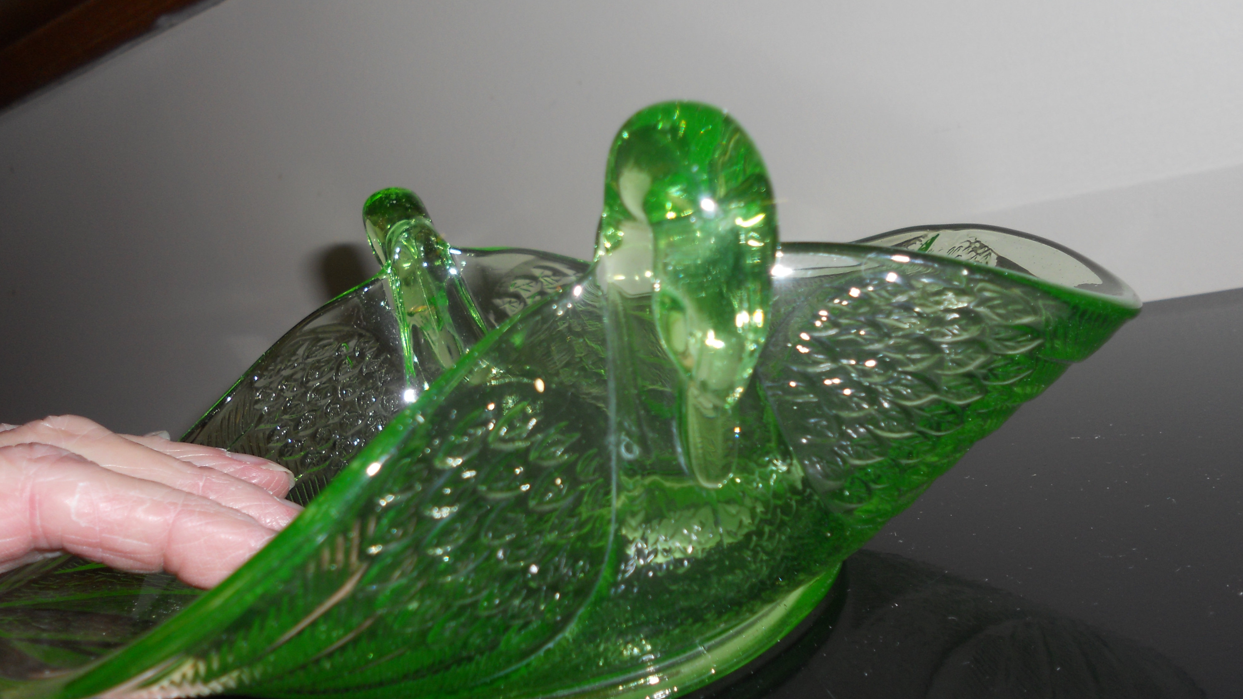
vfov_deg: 33.7
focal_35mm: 35
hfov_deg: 56.6
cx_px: 620
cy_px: 379
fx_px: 1154
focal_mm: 5.8
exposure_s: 1/25
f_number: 8.8
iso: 80
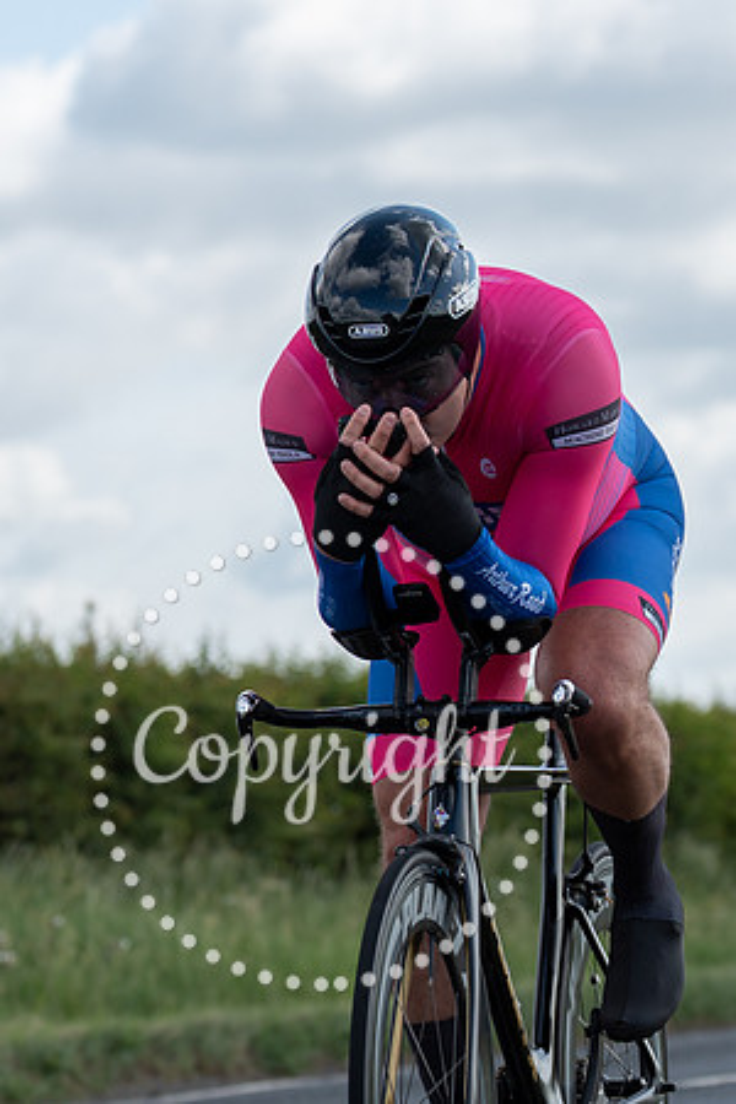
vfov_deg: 9.7
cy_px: 750
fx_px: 6482
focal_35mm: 211
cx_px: 348
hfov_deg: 6.5
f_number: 3.5
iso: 100
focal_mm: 76
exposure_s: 1/1000
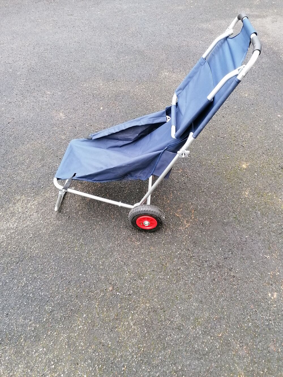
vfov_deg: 65.3
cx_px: 142
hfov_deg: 51.4
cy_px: 188
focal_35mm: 27
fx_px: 294
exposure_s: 1/50
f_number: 1.8
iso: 125
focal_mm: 4.75
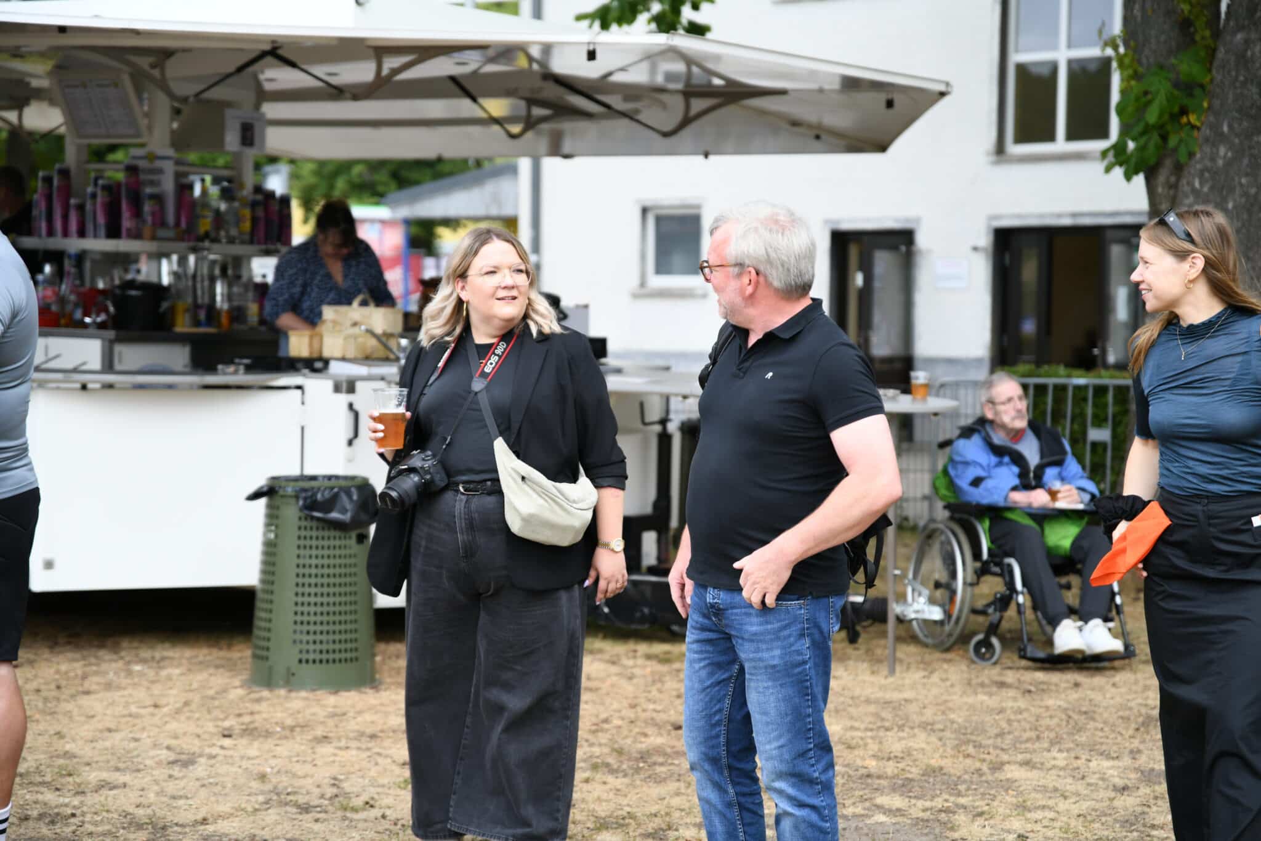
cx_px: 630
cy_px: 420
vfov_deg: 19.5
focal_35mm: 70
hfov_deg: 28.8
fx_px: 2452
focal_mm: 70
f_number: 2.8
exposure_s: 1/1000
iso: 280
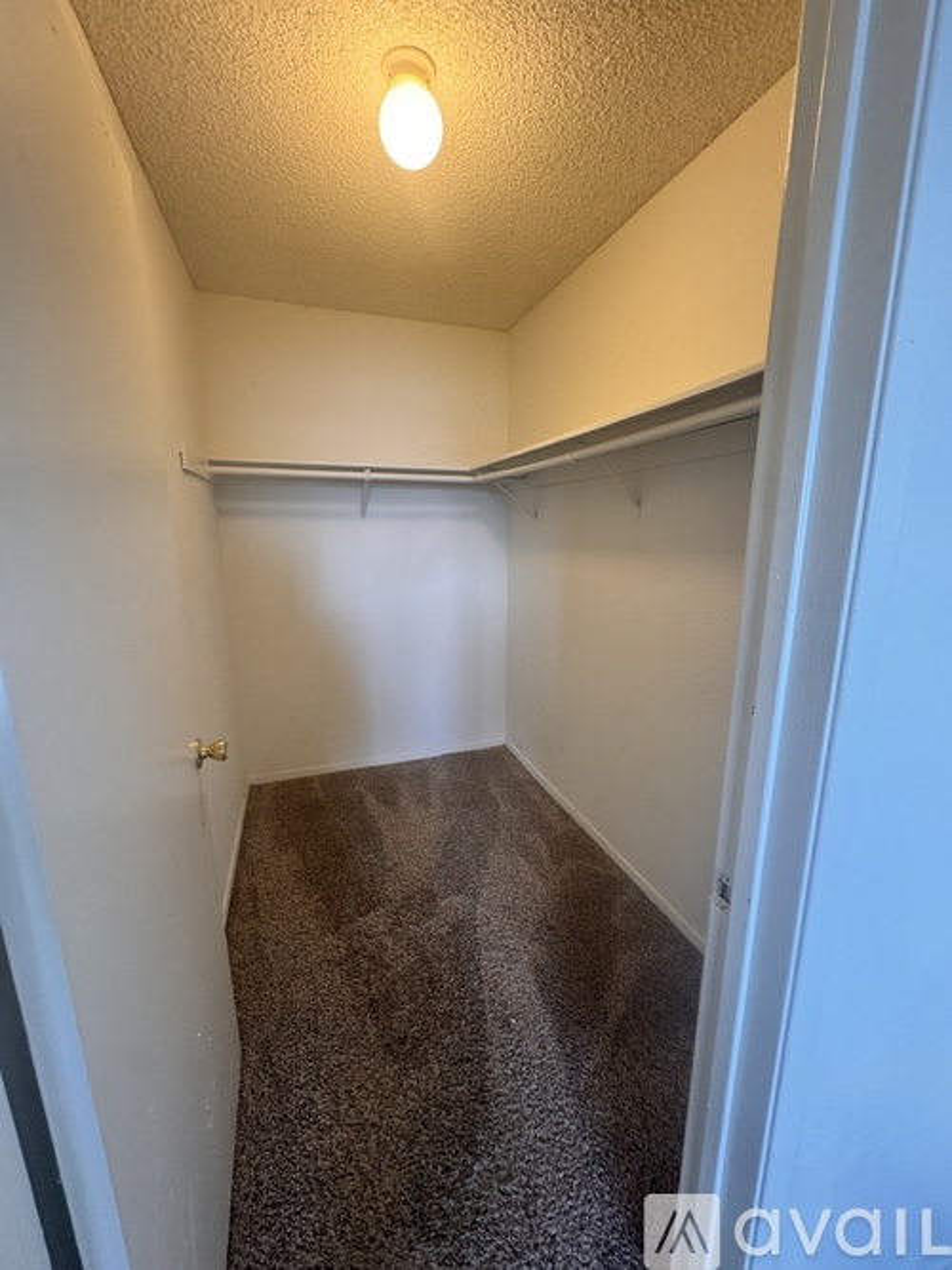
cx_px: 476
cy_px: 635
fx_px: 514
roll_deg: -0.3
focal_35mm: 14
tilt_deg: -11.2
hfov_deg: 85.7
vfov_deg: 102.1
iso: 160
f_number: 2.2
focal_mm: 2.22
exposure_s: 1/60
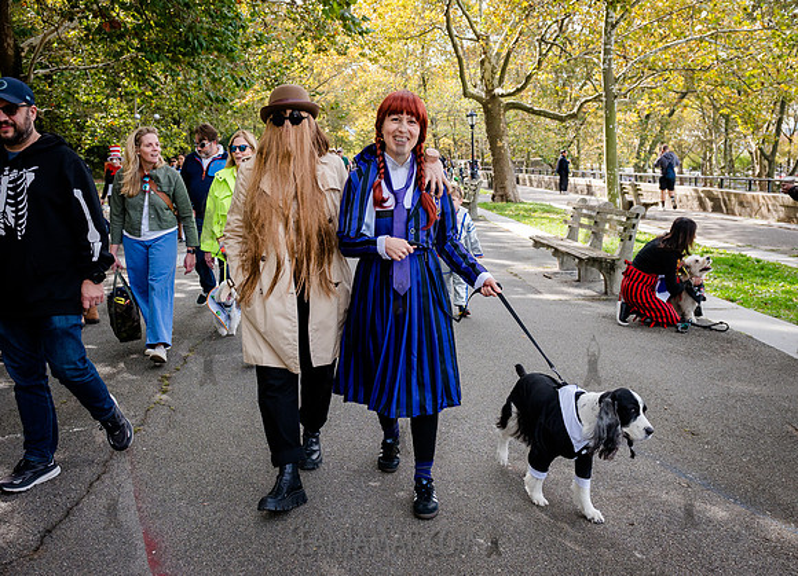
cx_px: 370
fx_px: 770
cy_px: 300
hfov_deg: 54.8
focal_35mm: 34
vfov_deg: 41.1
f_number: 5
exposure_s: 1/640
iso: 1000
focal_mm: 24
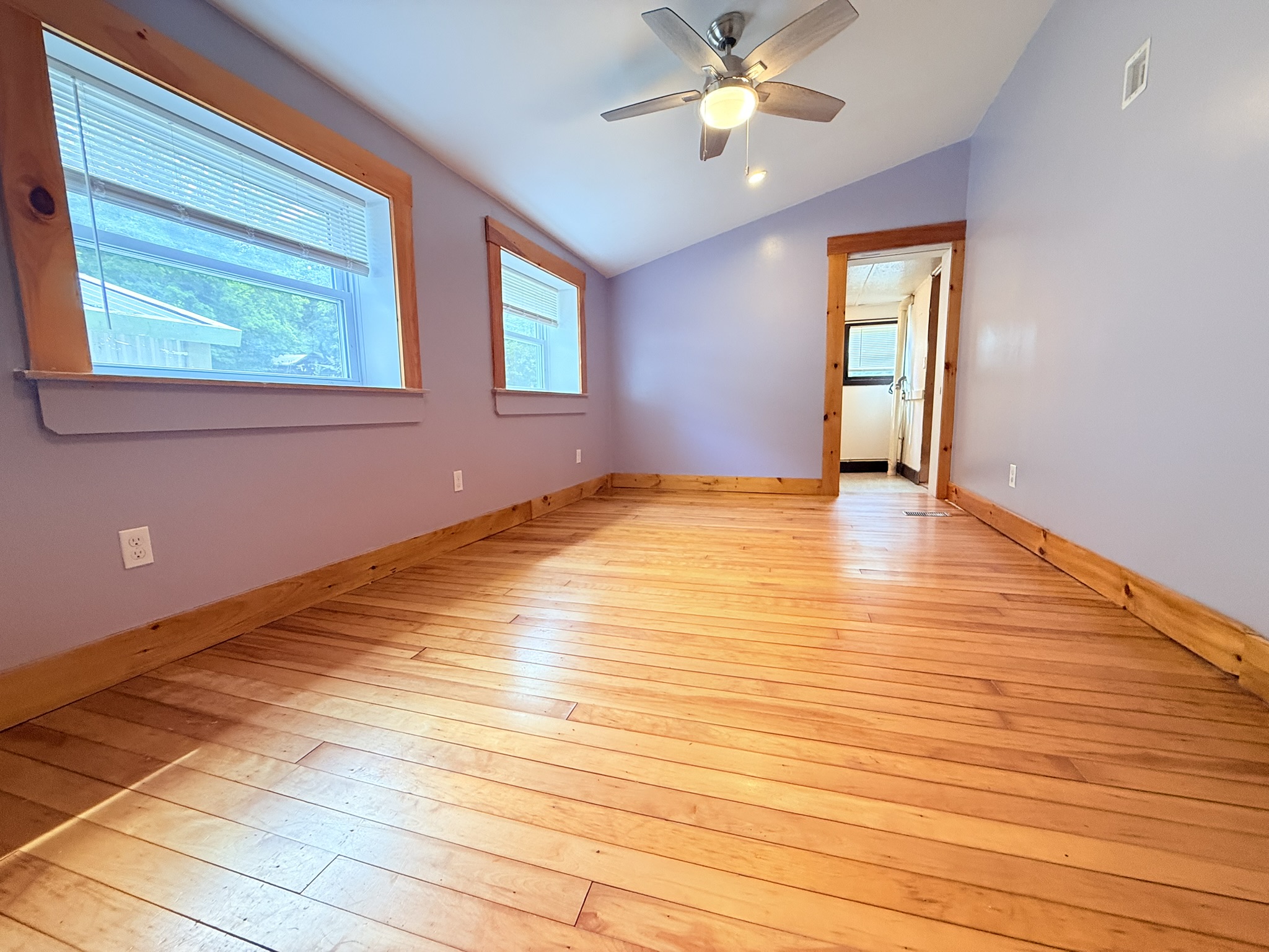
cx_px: 634
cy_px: 476
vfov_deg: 85.7
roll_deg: +0.1
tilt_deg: -6.7
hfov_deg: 102.1
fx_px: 513
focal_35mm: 14
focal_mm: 2.22
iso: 250
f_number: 2.2
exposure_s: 1/120
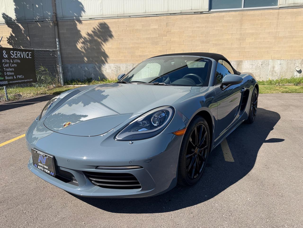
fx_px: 210
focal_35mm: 24
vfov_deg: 56.8
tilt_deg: -12.6
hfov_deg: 71.6
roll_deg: +1.9
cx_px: 152
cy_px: 114
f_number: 1.78
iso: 80
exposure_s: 1/3279
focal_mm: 6.76
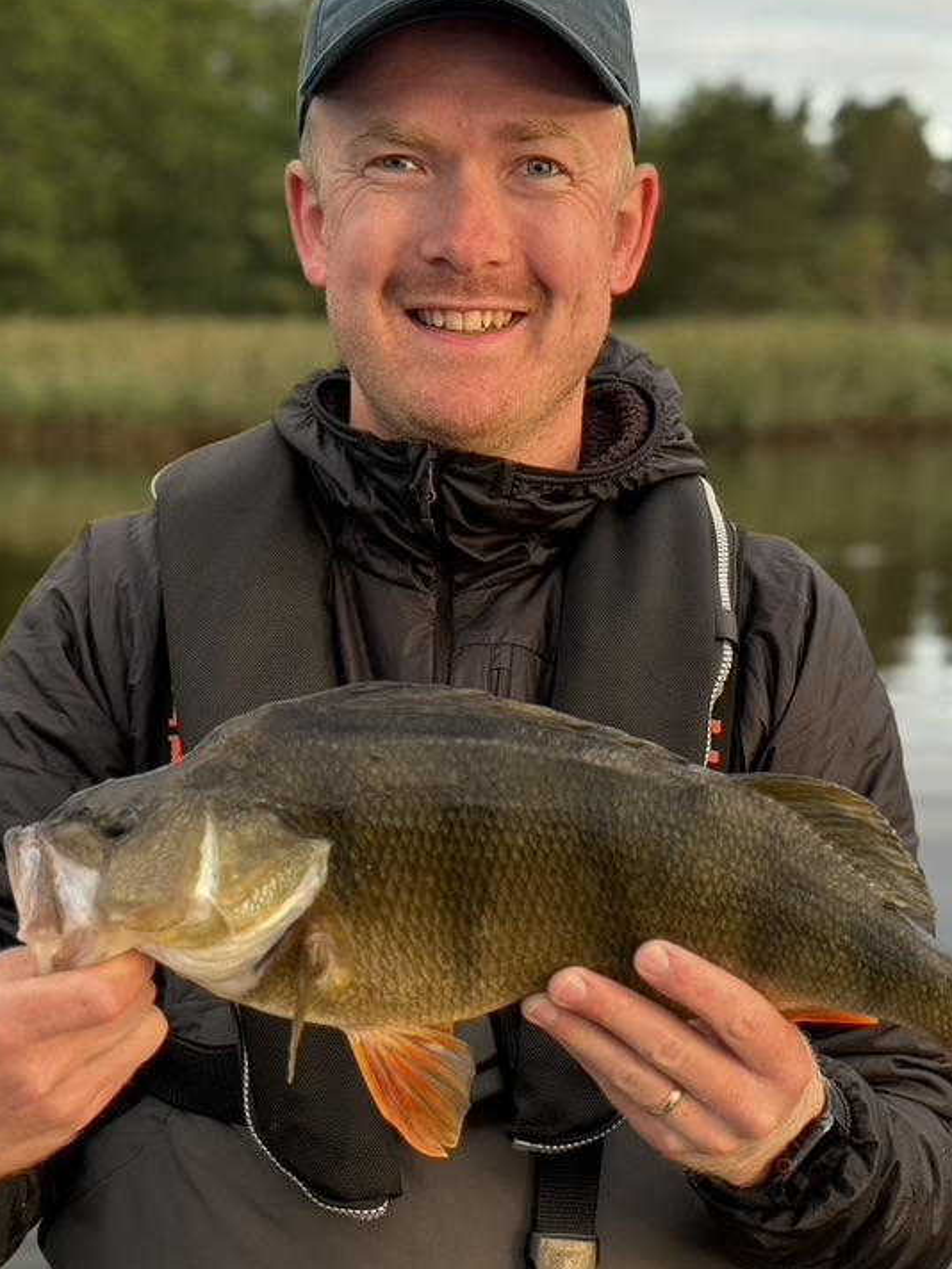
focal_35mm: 69
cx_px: 497
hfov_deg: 21.3
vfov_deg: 28.2
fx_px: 2530
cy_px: 661
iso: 64
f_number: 1.78
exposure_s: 1/243
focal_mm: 6.76
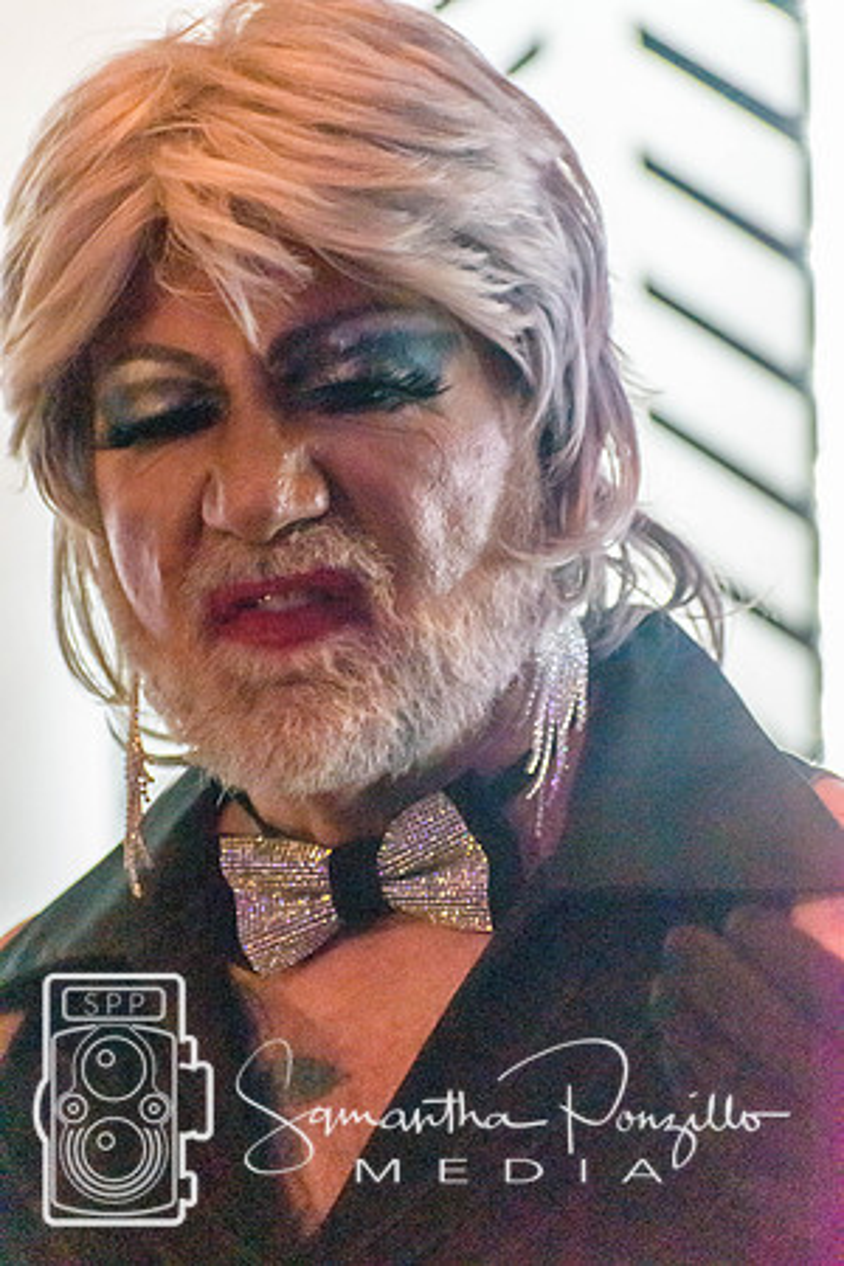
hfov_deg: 6.1
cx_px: 422
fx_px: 7912
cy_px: 633
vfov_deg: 9.1
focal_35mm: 225
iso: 12800
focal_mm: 150
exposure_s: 1/400
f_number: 5
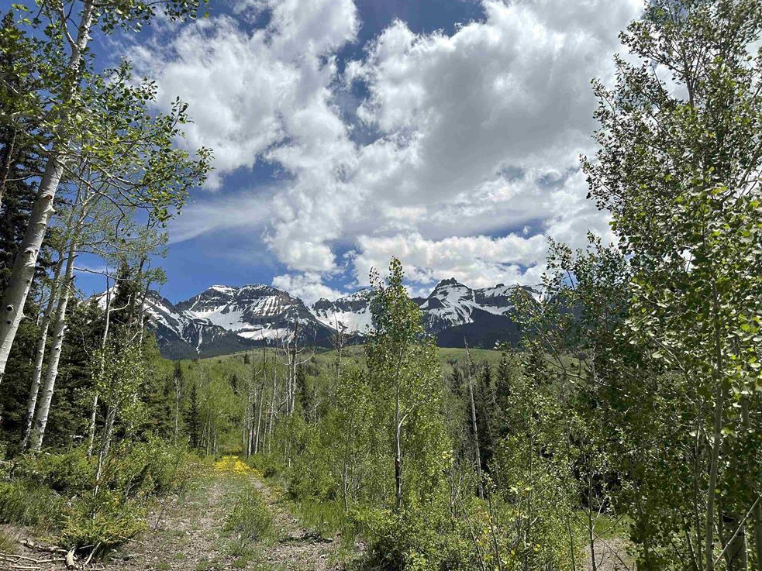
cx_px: 370
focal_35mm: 25
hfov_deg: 69.4
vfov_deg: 54.9
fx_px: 550
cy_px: 291
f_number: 1.78
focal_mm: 6.86
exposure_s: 1/9709
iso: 80
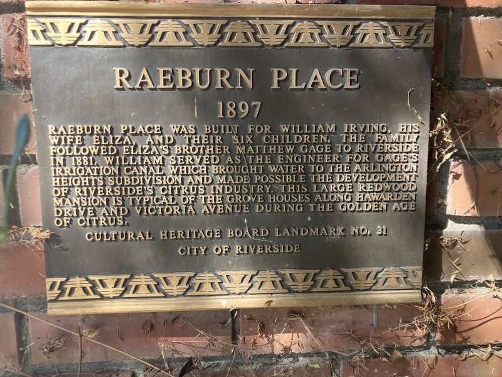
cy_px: 188
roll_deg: +1.5
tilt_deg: -9.0
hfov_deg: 63.4
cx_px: 251
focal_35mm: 28
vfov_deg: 49.7
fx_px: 406
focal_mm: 3.99
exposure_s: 1/145
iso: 25
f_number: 1.8
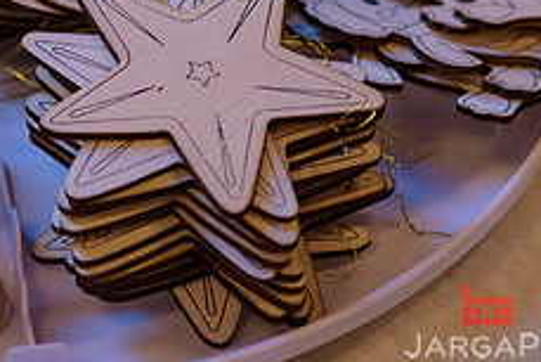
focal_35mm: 215
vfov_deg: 6.4
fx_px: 3233
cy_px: -49
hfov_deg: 9.5
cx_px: -54
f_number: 3.2
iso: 800
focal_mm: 85
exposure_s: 1/160
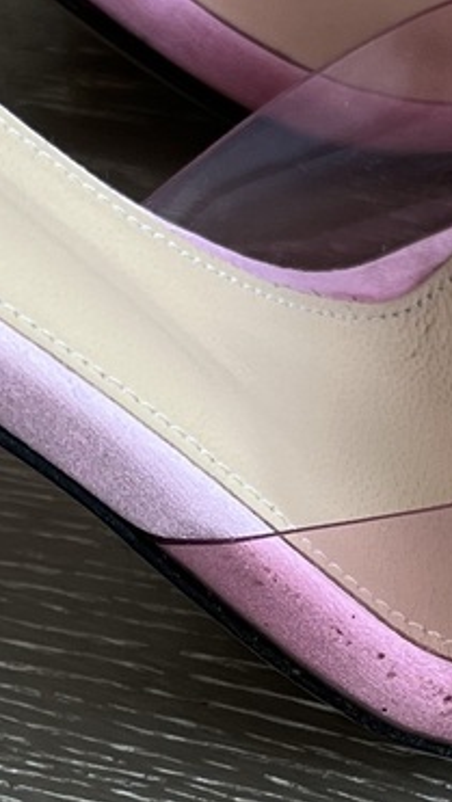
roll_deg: +10.1
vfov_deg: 17.4
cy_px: 620
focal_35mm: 122
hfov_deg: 9.9
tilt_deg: -42.0
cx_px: 119
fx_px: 2597
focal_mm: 5.1
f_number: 1.6
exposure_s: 1/121
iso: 125
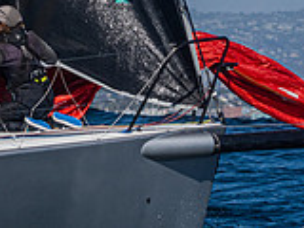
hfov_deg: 3.3
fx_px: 5331
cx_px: -138
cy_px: -138
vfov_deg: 2.4
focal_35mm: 607
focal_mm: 165
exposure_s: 1/5000
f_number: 6.3
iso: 400
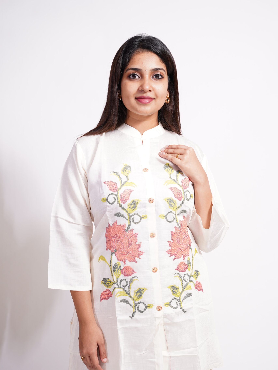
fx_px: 559
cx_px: 139
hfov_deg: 27.9
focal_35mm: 52
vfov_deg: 36.7
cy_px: 198
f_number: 4
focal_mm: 48.2
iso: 400
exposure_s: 1/50
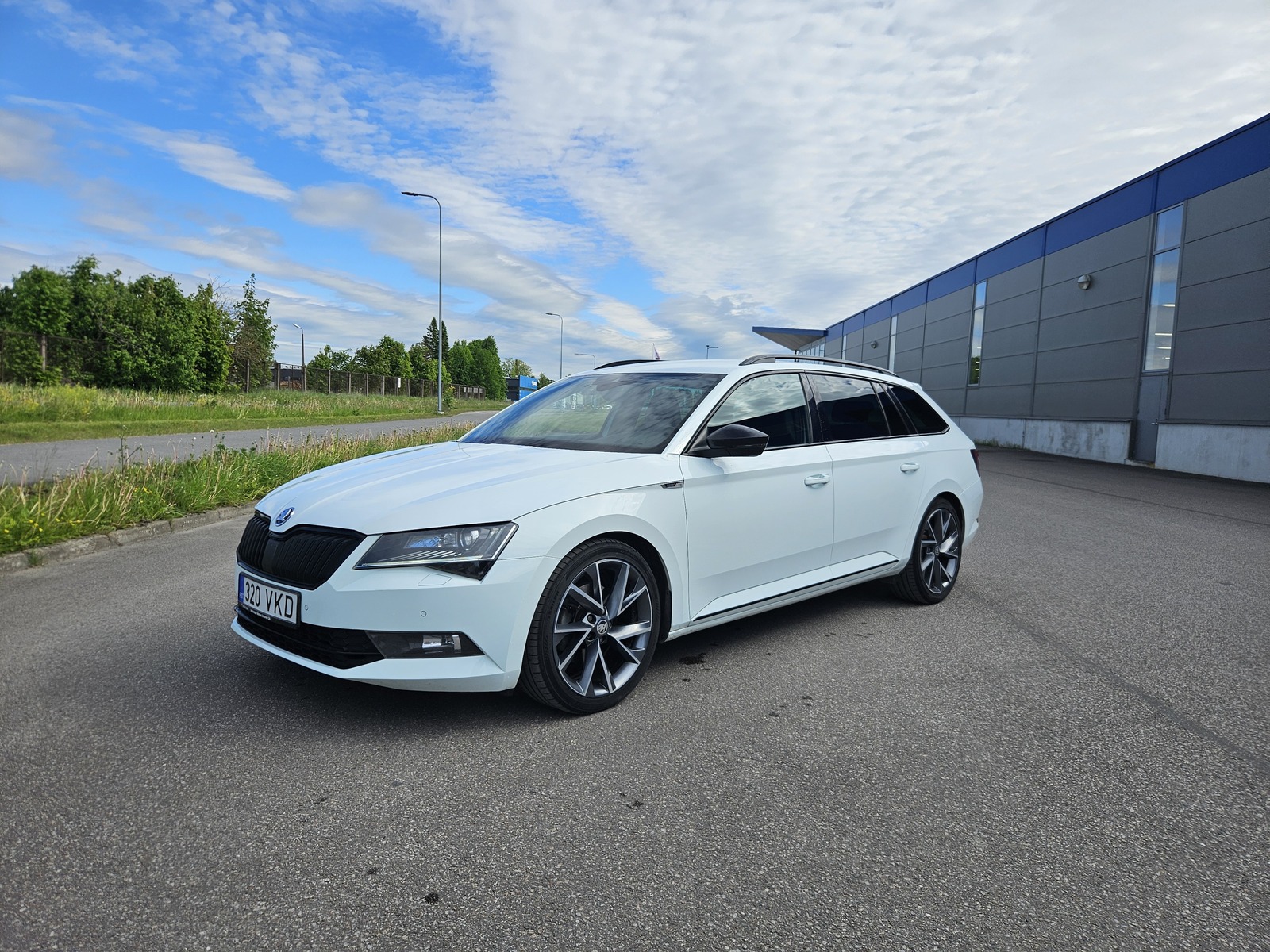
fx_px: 844
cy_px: 476
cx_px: 635
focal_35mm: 23
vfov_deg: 58.9
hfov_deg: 73.9
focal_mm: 5.4
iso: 25
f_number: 1.8
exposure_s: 1/2105
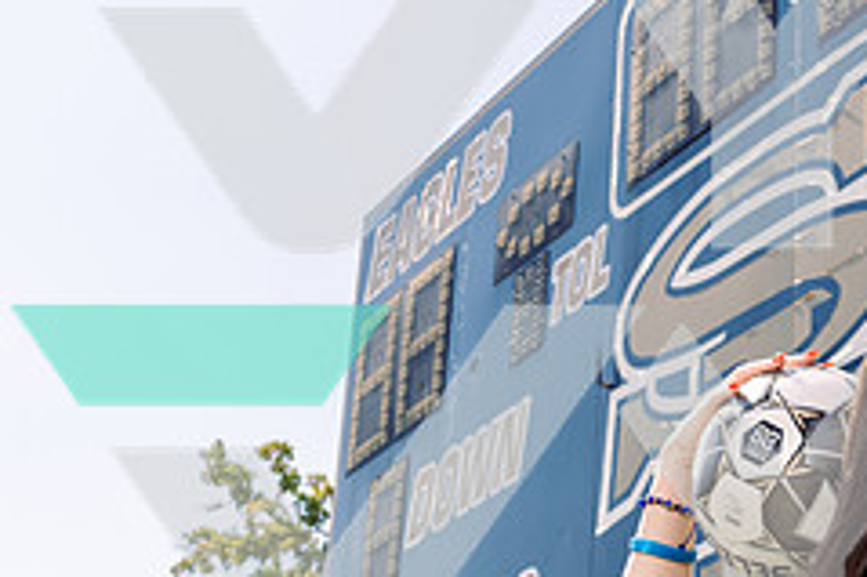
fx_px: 2046
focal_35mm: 85
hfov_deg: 22.7
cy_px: 499
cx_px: 936
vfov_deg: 15.9
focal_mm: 35
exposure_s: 1/250
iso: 100
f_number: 7.1
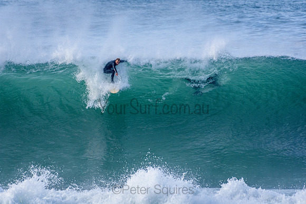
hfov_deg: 2.7
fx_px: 6376
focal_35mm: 750
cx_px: 153
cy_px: 102
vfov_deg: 1.8
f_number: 5.6
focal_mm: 500
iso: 560
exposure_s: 1/2000
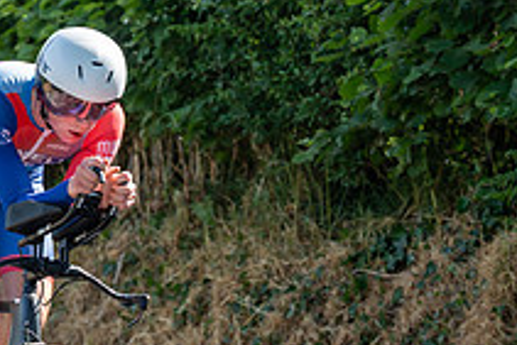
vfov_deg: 4.1
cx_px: 39
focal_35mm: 335
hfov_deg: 6.1
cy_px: 288
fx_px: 4814
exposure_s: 1/1000
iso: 400
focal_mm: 122
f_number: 3.5
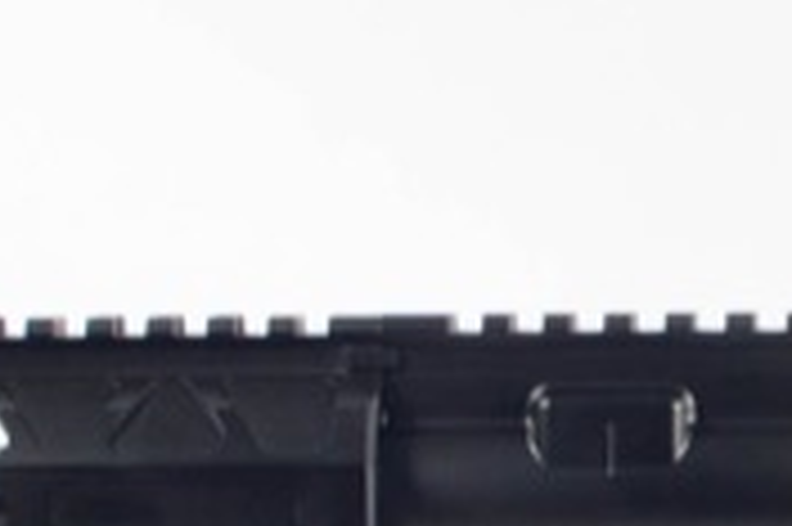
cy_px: 825
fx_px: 5237
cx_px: 670
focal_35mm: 238
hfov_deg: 8.6
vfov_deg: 5.7
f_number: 9
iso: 200
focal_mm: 35
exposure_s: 1/200
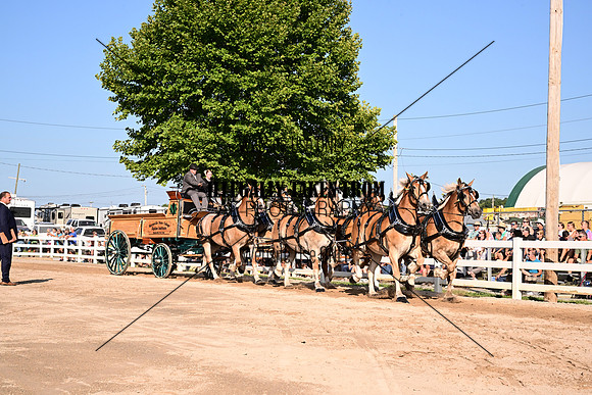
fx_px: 888
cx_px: 296
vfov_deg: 25.1
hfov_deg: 36.9
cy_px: 198
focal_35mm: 54
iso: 800
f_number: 13
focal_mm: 54
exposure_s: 1/784
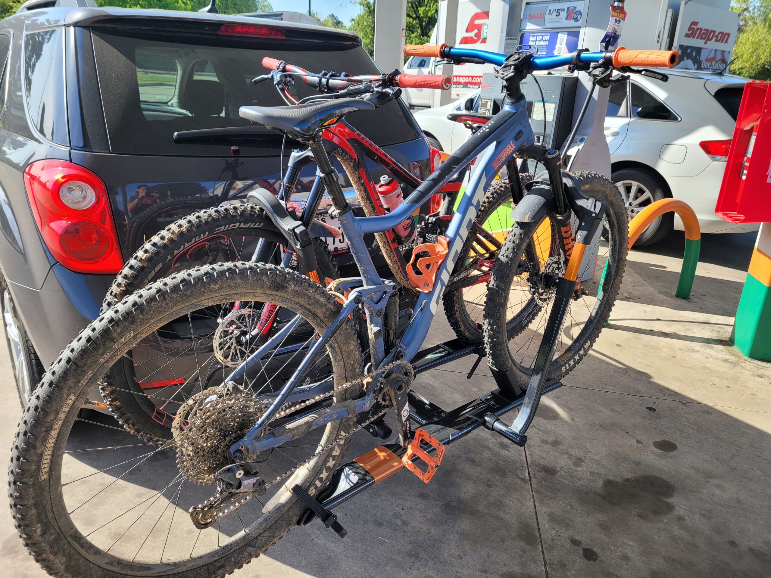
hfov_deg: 67.3
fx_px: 579
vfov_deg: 53.1
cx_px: 386
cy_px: 289
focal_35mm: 26
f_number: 1.8
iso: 40
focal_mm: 5.4
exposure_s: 1/836
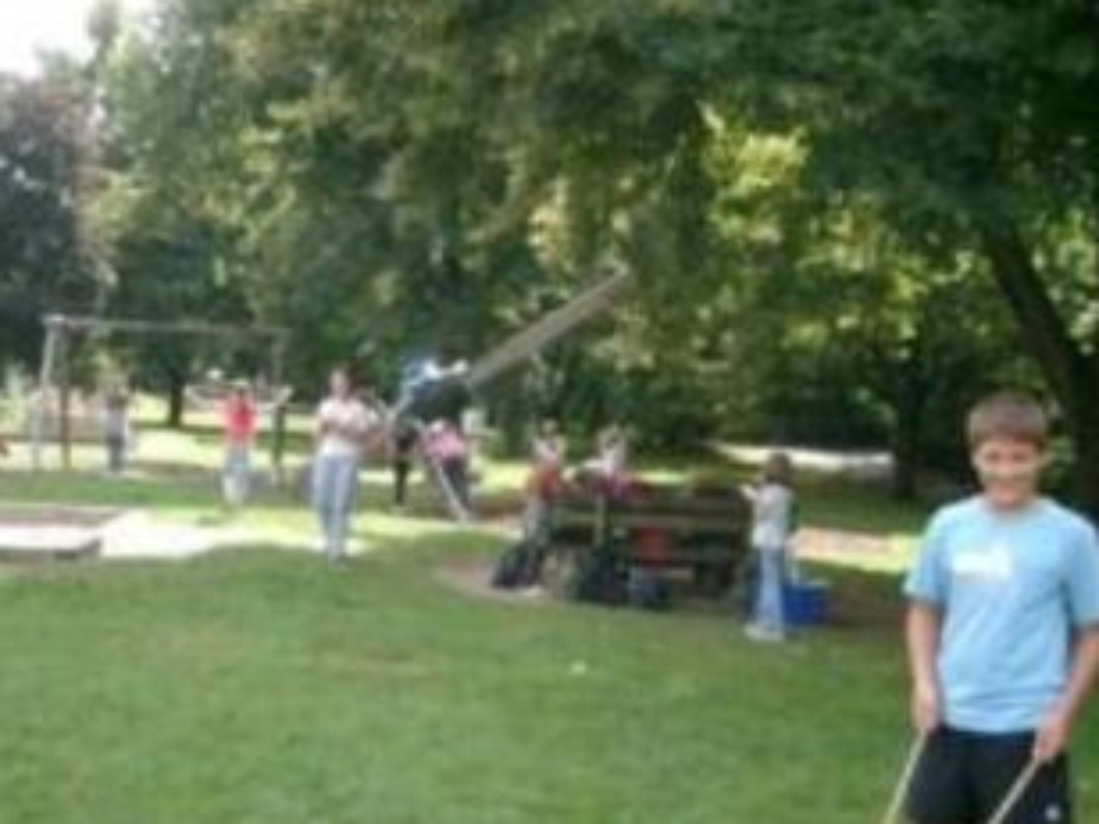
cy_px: 492
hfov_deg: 39.6
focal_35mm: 48
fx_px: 1524
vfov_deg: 30.2
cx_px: 471
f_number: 2.6
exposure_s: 1/500
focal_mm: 7.6
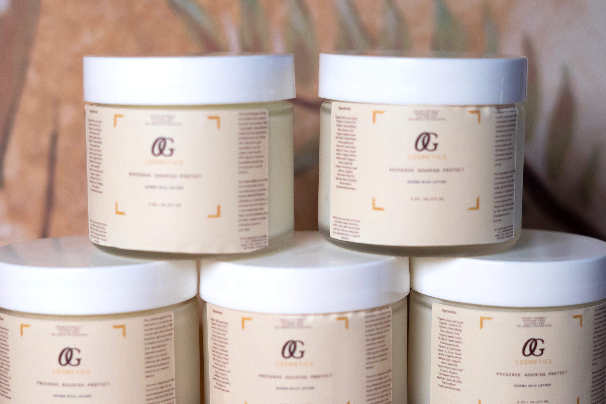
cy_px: 235
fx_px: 1212
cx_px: 307
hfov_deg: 28.1
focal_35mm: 72
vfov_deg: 18.9
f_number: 4
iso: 200
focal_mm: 50
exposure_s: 1/160
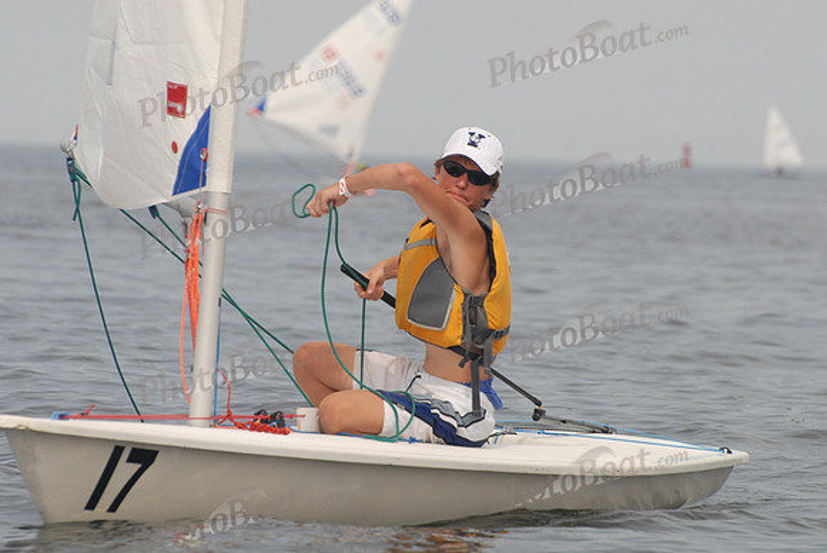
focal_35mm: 405
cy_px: 276
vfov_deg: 3.4
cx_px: 414
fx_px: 9313
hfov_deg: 5.1
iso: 250
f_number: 8
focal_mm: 270
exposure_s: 1/500
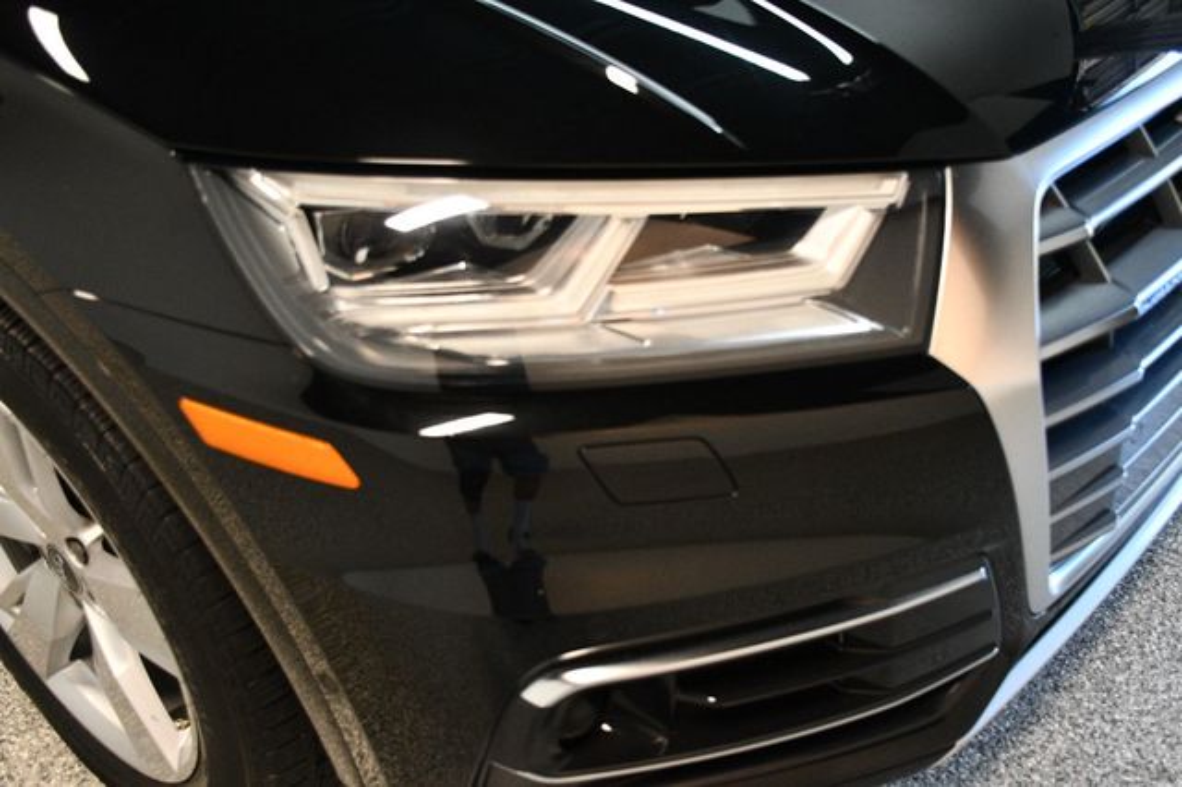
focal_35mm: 39
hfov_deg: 49.6
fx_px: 1280
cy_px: 394
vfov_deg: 34.2
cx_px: 591
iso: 2500
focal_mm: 26
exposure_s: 1/125
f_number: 3.8
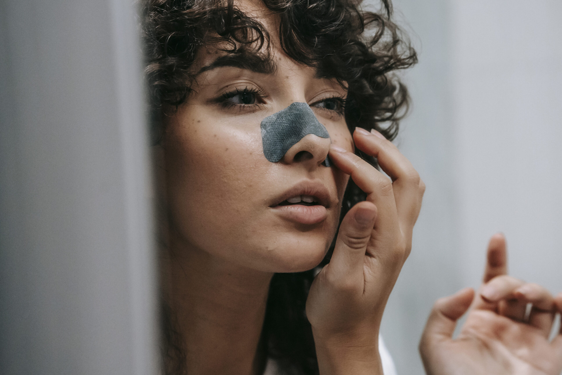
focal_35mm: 85
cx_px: 281
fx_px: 1327
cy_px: 188
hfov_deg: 23.9
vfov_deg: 16.1
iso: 4000
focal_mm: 85
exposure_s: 1/125
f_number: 4
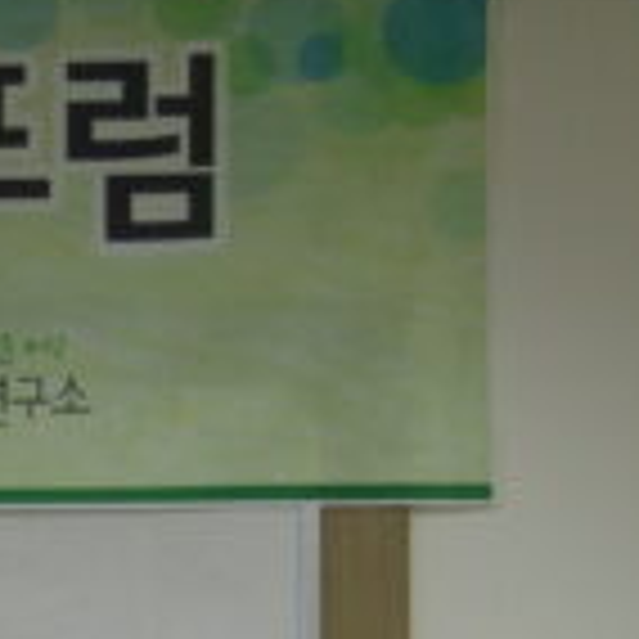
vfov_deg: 6.1
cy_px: 680
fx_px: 6015
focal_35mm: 288
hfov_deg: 5.9
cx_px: -738
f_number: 5.6
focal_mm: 50
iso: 400
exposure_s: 1/30
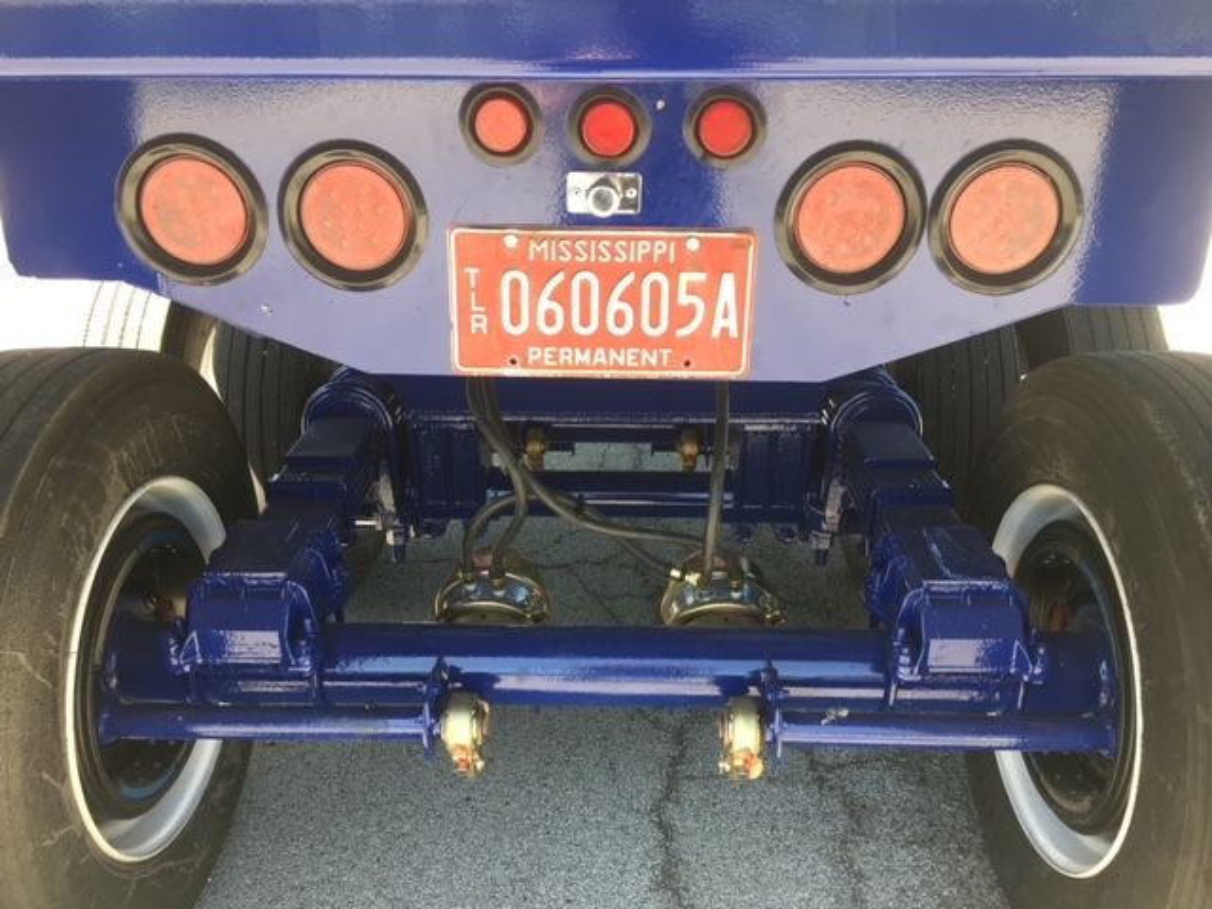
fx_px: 1015
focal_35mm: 29
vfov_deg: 48.2
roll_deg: +1.3
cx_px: 606
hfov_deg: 61.7
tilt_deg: -19.2
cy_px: 454
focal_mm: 4.15
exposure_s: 1/120
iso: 32
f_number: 2.2
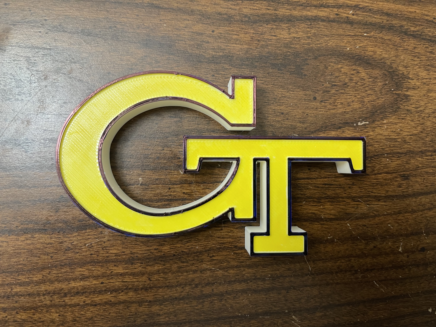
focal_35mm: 26
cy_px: 164
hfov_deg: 67.3
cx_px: 218
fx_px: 327
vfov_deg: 53.1
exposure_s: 1/60
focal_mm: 5.1
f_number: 1.6
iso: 320
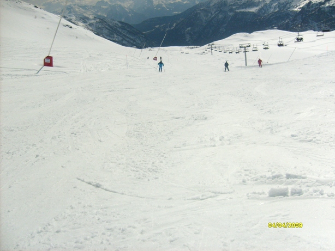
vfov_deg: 40.7
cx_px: 168
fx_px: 339
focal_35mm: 35
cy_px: 126
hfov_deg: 52.6
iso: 80
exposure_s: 1/1500
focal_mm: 5.8
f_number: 7.1
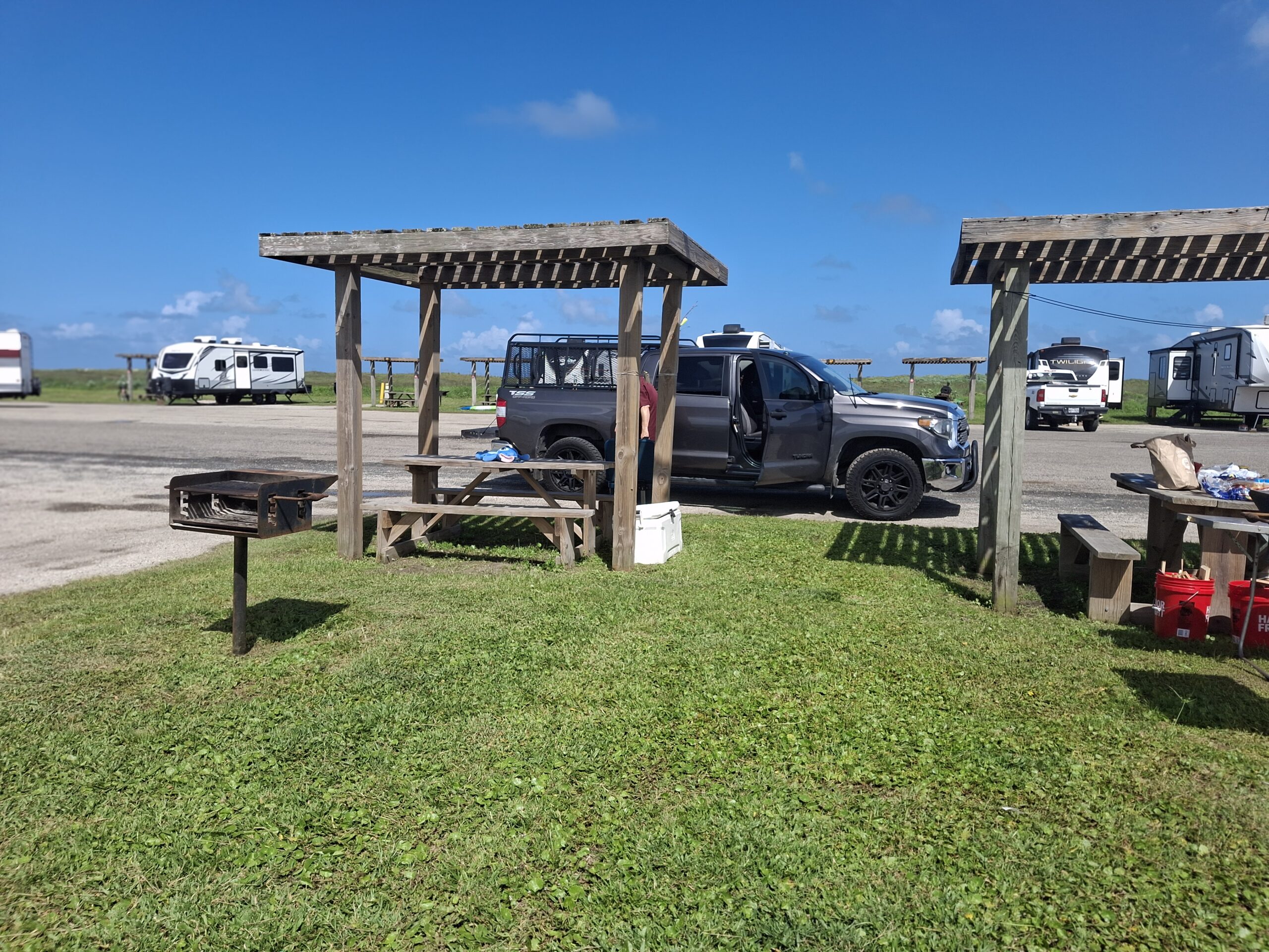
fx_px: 916
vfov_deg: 54.9
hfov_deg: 69.4
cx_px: 634
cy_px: 476
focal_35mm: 25
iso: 25
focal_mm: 4.69
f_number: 1.8
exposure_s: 1/1086
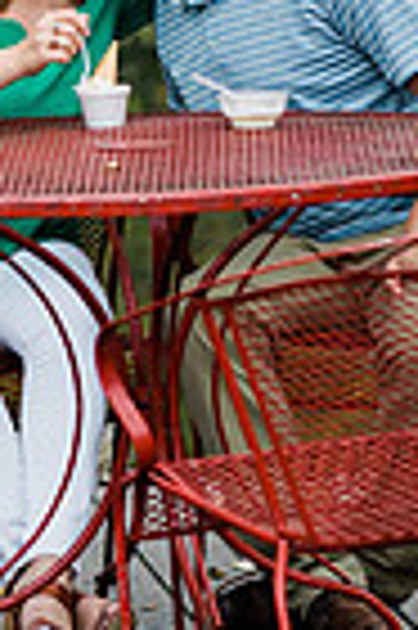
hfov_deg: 5.0
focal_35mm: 273
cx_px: 117
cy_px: -45
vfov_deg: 7.5
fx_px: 4766
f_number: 2.8
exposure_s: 1/640
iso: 250
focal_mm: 85
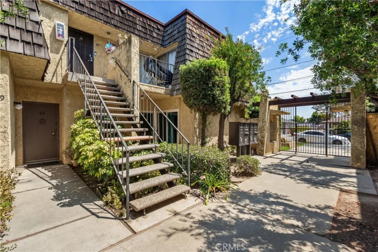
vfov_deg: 73.7
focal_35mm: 16
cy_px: 126
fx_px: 168
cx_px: 189
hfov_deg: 96.7
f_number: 9
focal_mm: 16
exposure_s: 1/800
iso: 800
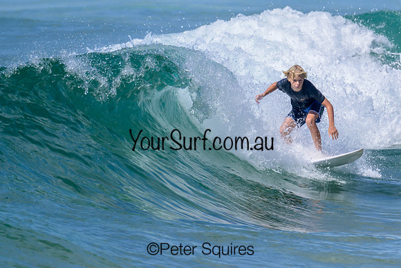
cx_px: 243
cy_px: 105
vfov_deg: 1.4
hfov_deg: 2.1
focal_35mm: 973
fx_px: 10836
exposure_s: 1/2000
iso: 640
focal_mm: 800
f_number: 11
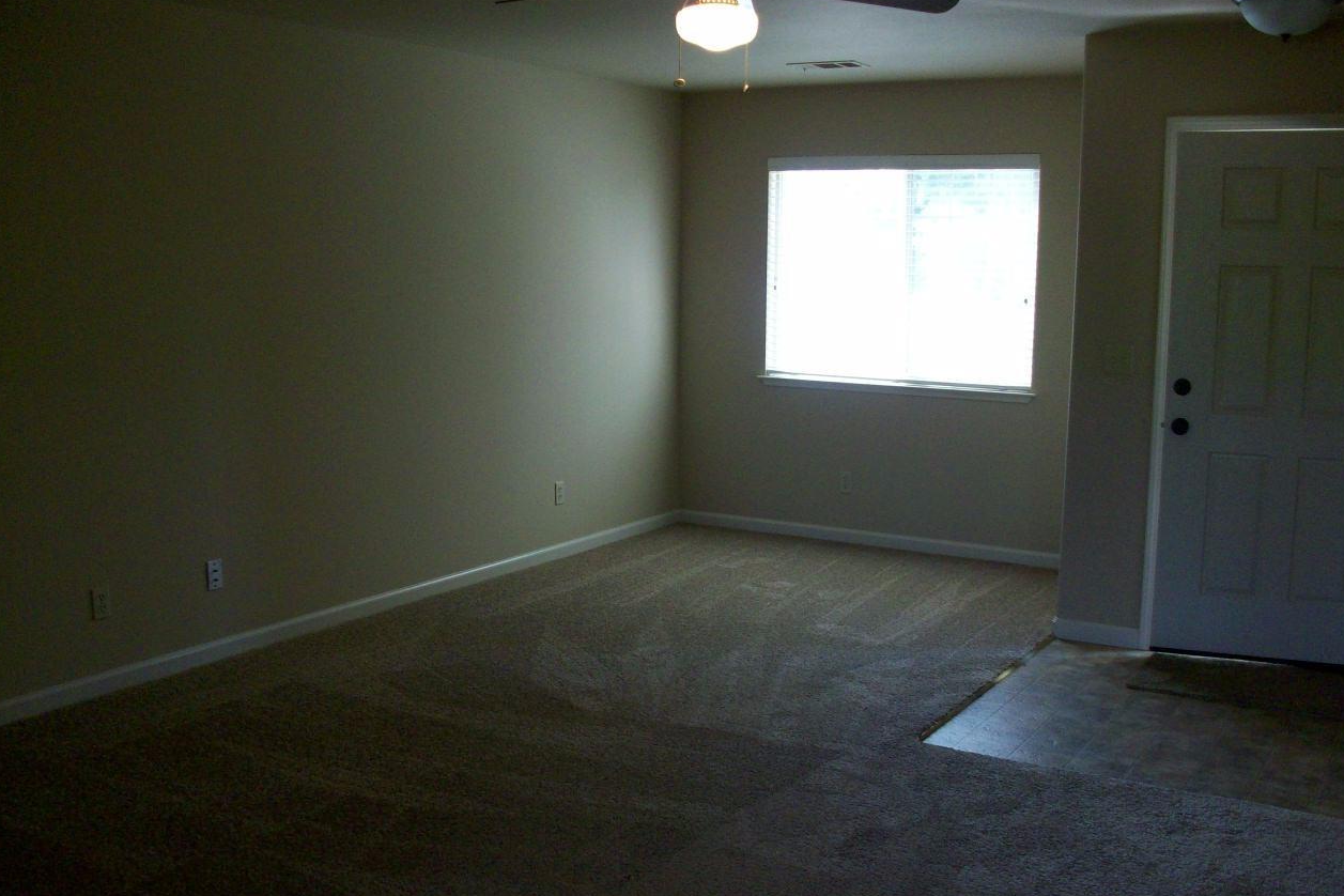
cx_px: 674
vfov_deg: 36.9
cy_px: 454
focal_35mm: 36
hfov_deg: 53.1
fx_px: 1344
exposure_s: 1/60
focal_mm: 5.7
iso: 160
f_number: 2.8
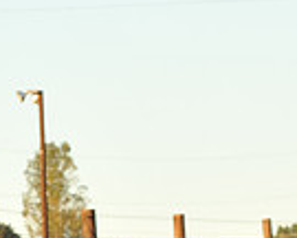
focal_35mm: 452
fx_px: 3973
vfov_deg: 3.4
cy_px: 238
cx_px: -233
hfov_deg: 4.2
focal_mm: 112
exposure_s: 1/320
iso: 640
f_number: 7.1
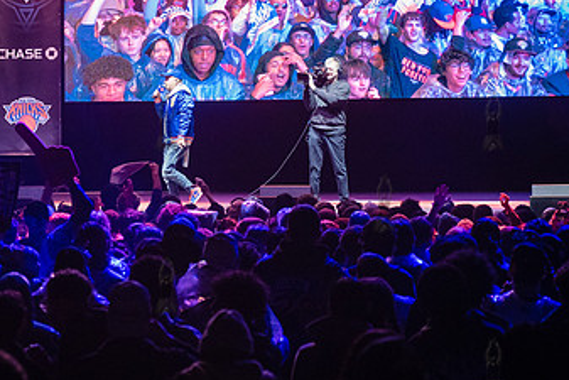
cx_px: 165
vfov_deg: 9.9
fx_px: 2198
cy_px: 121
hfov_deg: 14.7
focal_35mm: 139
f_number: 4
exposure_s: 1/640
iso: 6400
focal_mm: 80
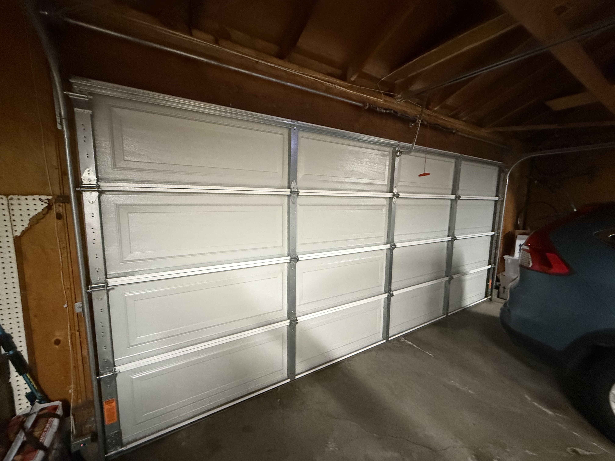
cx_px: 308
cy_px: 230
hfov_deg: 102.1
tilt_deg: -6.4
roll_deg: -2.4
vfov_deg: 85.7
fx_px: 249
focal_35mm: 14
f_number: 2.2
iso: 1000
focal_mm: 2.22
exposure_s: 1/60
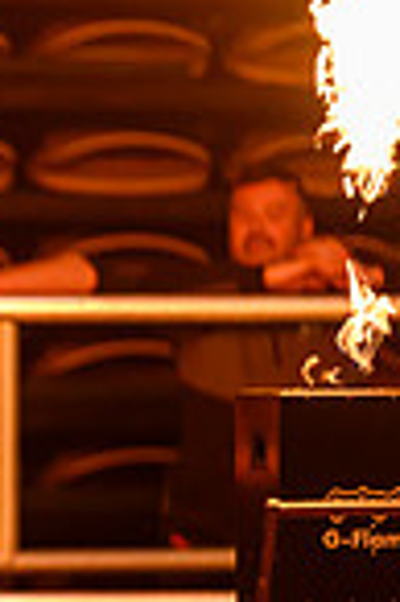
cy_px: 579
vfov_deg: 2.9
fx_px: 11944
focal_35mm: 715
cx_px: -713
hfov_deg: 1.9
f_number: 2.8
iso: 4000
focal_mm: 180
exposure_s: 1/800
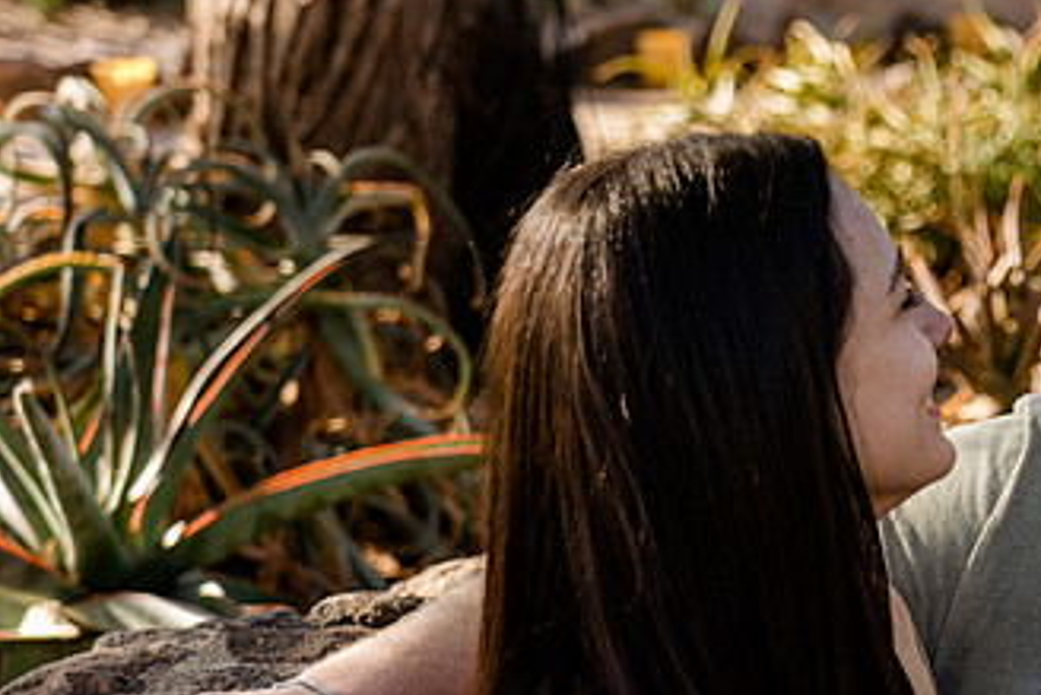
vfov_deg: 13.8
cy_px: 449
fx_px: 2864
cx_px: 917
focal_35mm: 99
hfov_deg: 20.2
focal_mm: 56
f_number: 4
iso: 320
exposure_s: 1/250
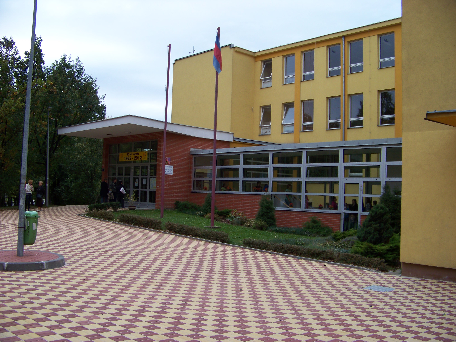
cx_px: 228
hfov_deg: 51.4
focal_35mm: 36
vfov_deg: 39.7
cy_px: 171
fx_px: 474
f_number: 2.8
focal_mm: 5.85
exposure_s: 1/320
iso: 64
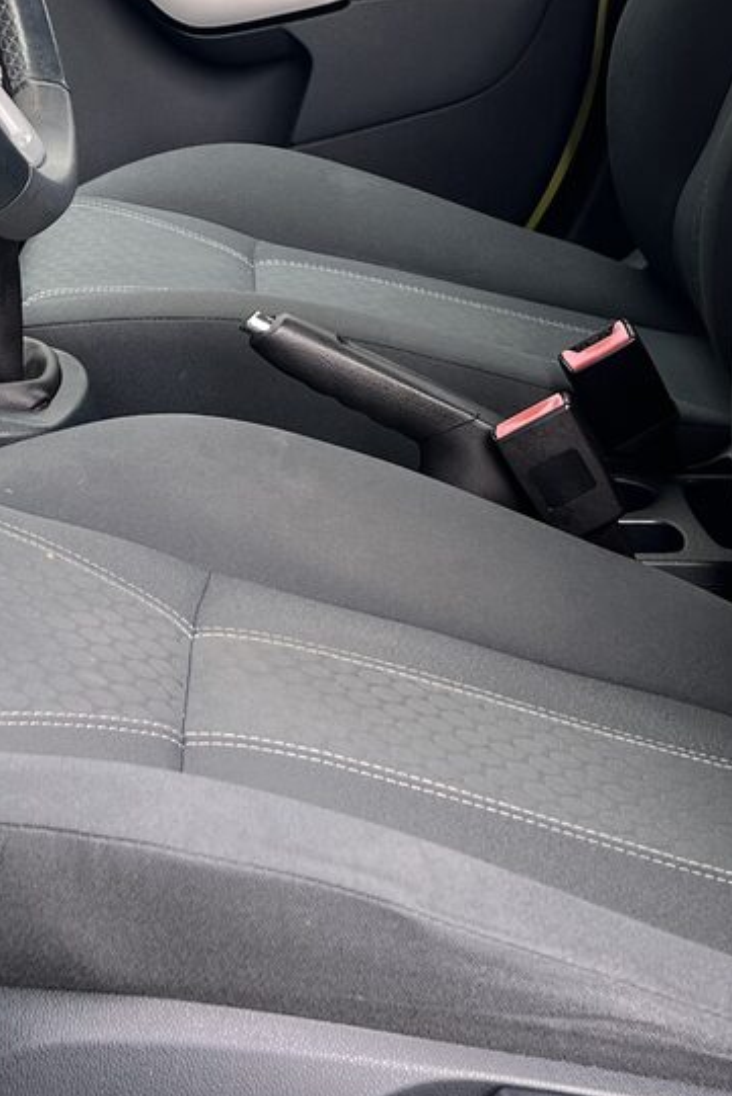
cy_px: -4
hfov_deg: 17.0
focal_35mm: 80
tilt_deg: -6.7
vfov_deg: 24.2
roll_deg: +2.5
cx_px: 205
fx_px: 2438
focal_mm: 5.7
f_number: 1.5
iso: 40
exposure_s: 1/246
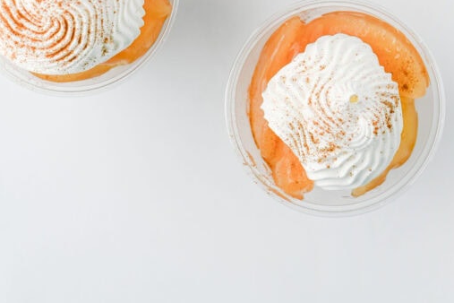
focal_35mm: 101
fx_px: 1274
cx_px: 275
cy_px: -145
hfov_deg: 20.2
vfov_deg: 12.9
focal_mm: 50
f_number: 4
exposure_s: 1/125
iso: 160
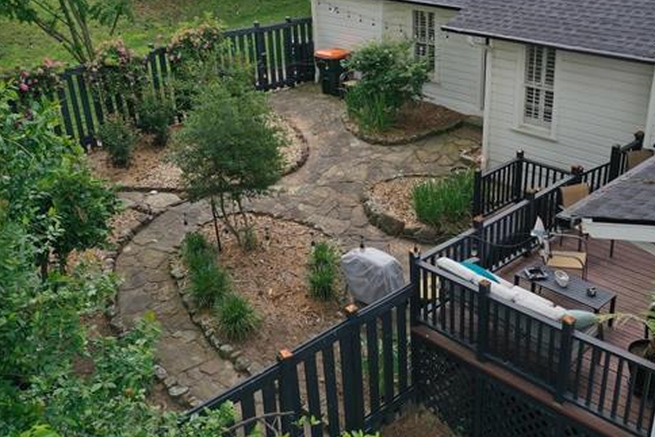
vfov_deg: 36.0
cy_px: 208
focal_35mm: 37
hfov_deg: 51.4
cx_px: 405
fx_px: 673
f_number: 4.5
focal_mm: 10.26
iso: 100
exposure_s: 1/160
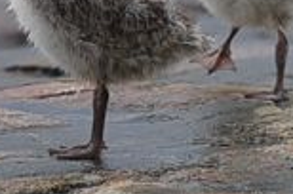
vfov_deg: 1.2
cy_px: -4
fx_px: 9503
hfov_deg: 1.8
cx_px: 80
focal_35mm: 1170
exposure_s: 1/750
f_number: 8
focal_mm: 300
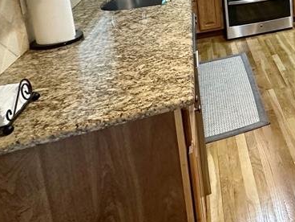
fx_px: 332
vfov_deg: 31.0
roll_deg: +0.0
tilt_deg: -9.2
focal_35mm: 39
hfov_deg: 36.7
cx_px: 354
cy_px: -45
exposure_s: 1/60
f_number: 2.2
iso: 320
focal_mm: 2.22
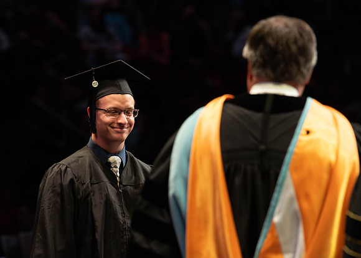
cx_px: 154
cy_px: 120
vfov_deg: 6.4
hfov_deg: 9.0
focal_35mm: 224
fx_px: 2296
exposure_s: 1/320
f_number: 4.5
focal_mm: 200
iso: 1600
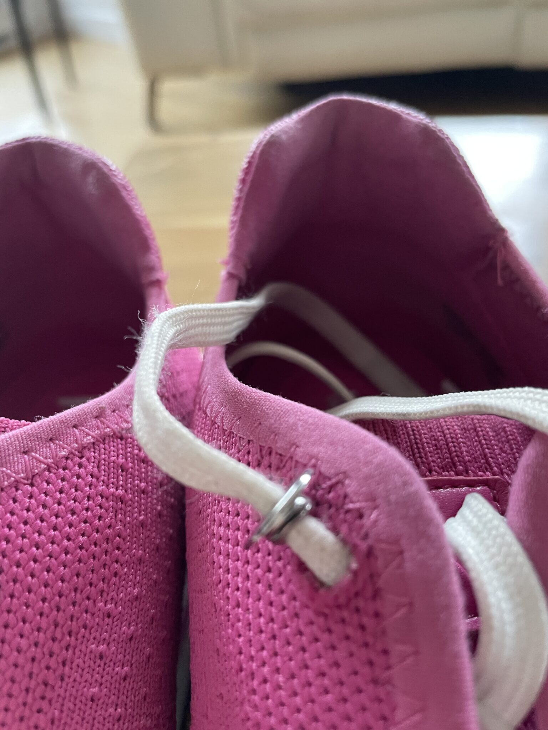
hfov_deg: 53.1
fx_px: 549
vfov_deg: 67.3
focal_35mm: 26
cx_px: 274
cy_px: 365
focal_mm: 4.2
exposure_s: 1/60
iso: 320
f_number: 1.6
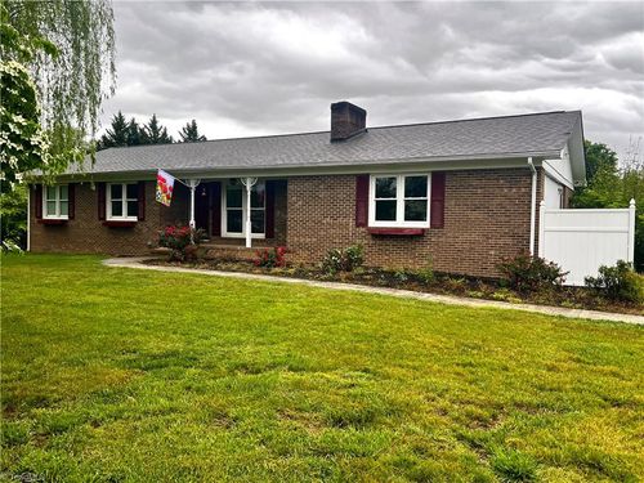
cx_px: 322
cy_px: 242
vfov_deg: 53.1
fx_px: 484
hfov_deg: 67.3
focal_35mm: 26
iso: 50
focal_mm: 5.7
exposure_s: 1/312
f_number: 1.5
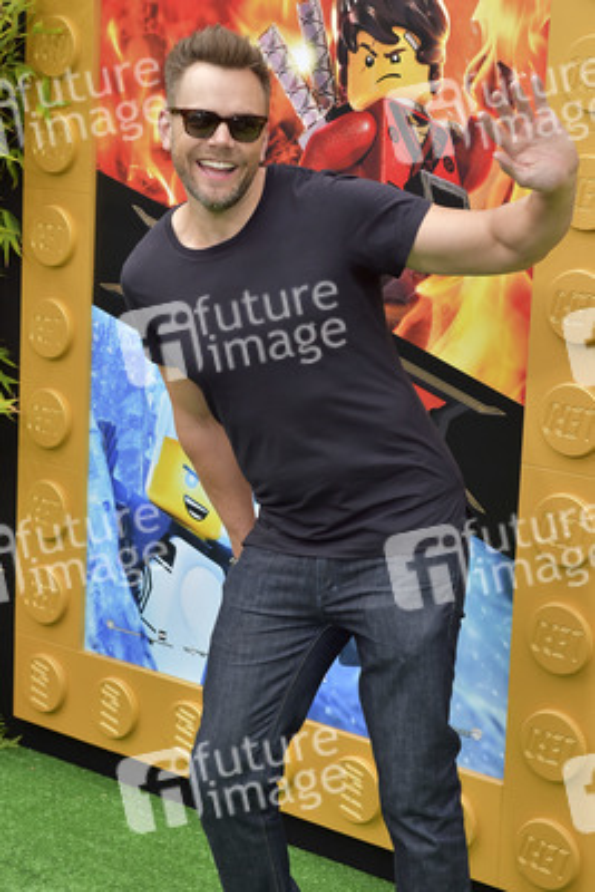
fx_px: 1734
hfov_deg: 19.5
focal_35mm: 70
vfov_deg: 28.8
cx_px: 298
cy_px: 446
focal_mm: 70
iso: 400
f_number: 6.3
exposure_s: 1/320
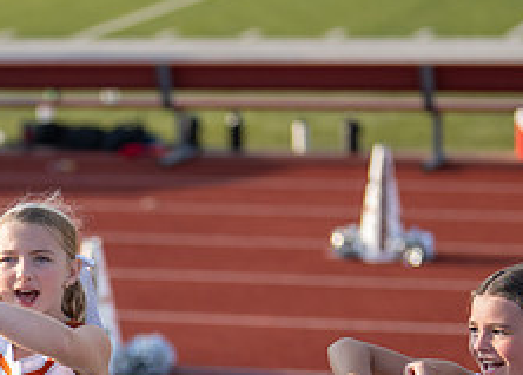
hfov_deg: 11.7
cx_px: 38
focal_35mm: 171
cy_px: 417
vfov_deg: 8.4
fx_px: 2542
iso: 100
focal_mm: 50
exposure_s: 1/3200
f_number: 1.2
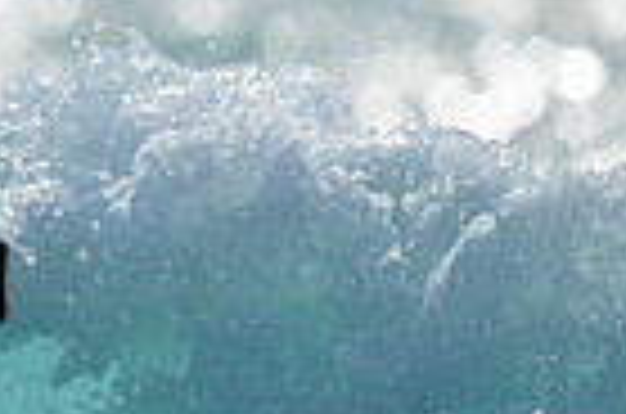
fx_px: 58085
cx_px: -468
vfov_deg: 0.4
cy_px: 218
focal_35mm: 3348
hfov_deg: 0.6
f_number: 6.3
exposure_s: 1/2000
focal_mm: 800
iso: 125
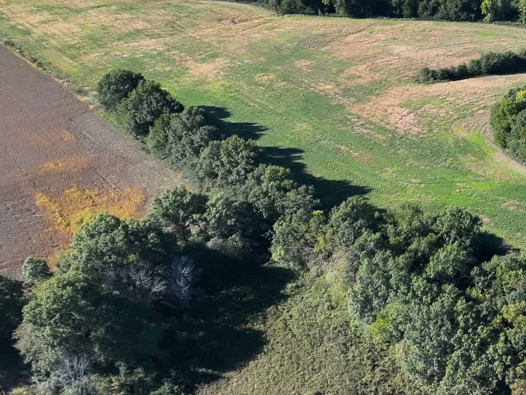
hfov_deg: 32.0
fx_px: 820
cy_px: 164
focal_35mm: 54
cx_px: 557
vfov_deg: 27.0
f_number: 1.7
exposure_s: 1/3200
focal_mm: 6.72
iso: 210
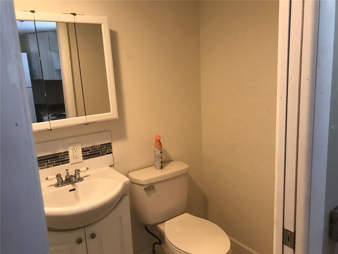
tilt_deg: -9.6
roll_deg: +1.9
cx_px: 169
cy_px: 127
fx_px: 273
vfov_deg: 49.7
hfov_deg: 63.4
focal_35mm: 28
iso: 40
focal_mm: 3.99
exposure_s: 1/16
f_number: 1.8
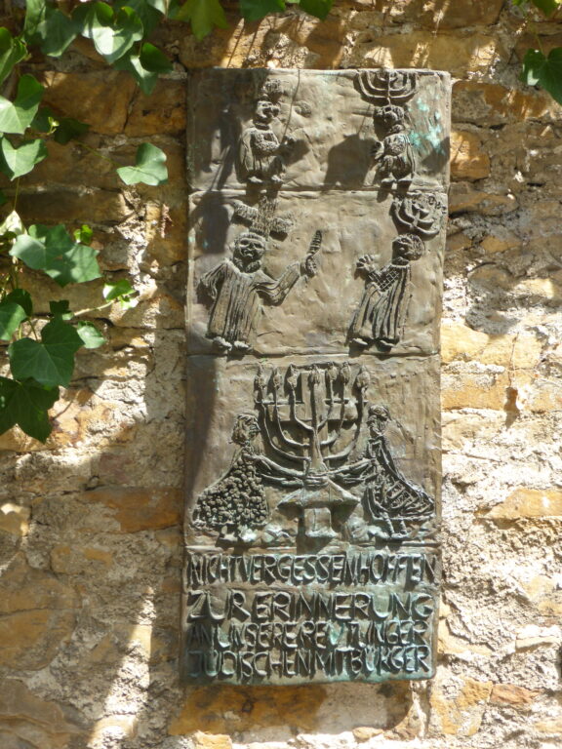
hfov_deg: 36.8
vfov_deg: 47.9
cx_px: 281
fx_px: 844
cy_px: 374
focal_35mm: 39
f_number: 3.9
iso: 100
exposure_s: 1/250
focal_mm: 6.9
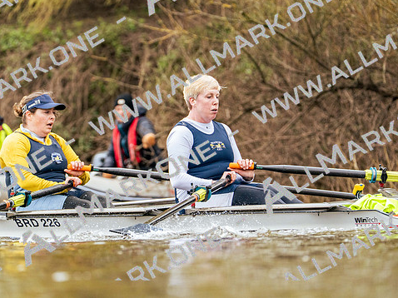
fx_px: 5206
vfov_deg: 3.3
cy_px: 138
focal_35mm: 453
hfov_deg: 4.4
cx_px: 192
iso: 3200
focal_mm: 388
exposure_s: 1/2000
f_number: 6.3
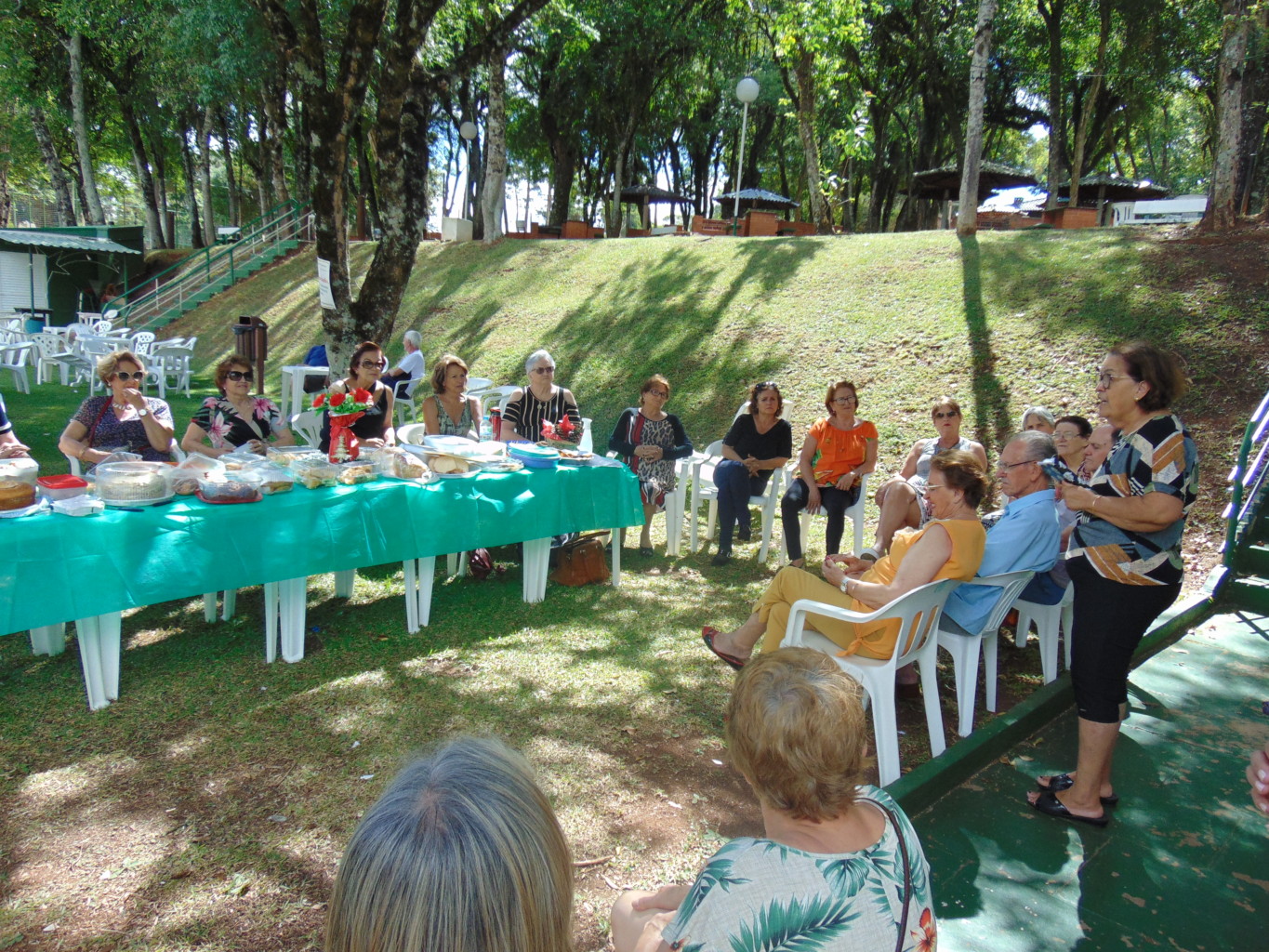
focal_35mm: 25
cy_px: 476
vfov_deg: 54.9
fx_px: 917
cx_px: 634
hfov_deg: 69.4
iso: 80
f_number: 3
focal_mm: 4.5
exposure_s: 1/320
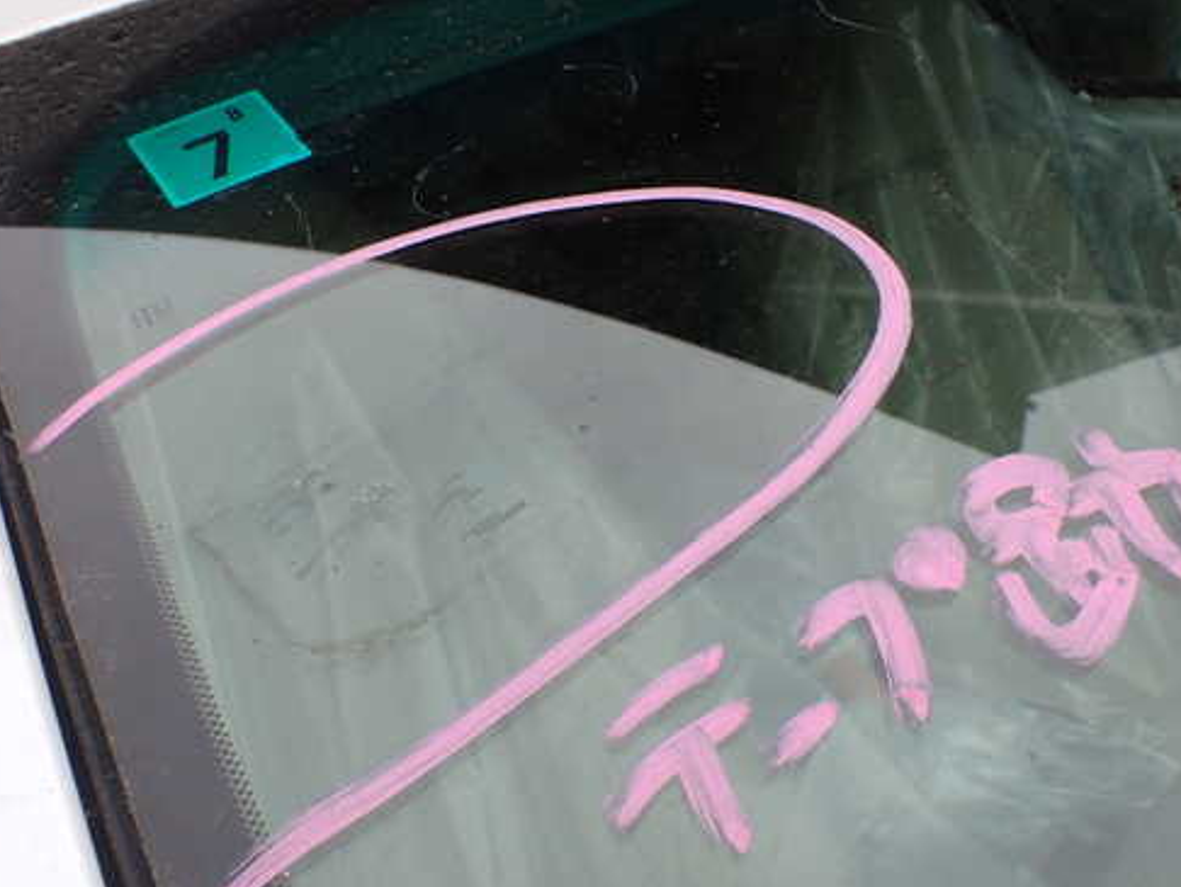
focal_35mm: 37
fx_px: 1263
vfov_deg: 38.7
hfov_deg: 50.1
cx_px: 573
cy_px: 467
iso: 100
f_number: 3.2
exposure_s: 1/320
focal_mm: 5.4
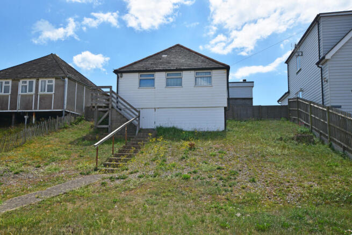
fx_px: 293
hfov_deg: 61.9
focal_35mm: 30
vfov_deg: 43.6
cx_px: 176
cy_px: 118
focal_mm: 20
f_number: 11
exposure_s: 1/500
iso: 280
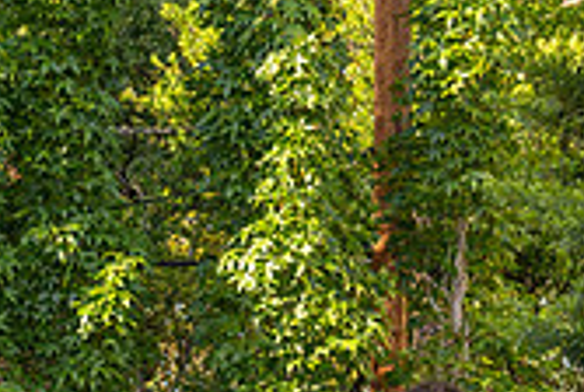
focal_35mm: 129
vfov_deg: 10.2
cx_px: -301
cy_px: 653
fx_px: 2096
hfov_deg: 14.7
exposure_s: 1/100
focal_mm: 36
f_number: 8
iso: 400
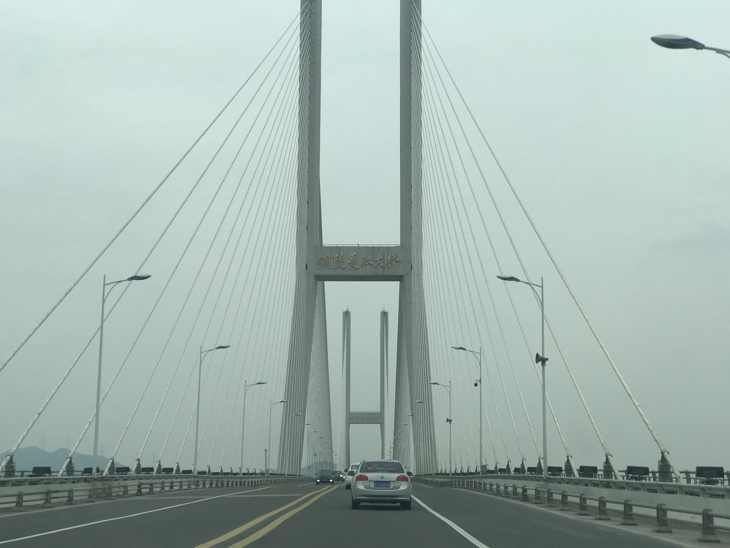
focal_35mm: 57
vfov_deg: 25.7
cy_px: 274
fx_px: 1202
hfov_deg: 33.8
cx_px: 365
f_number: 2.8
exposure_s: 1/394
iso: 20
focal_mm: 6.6
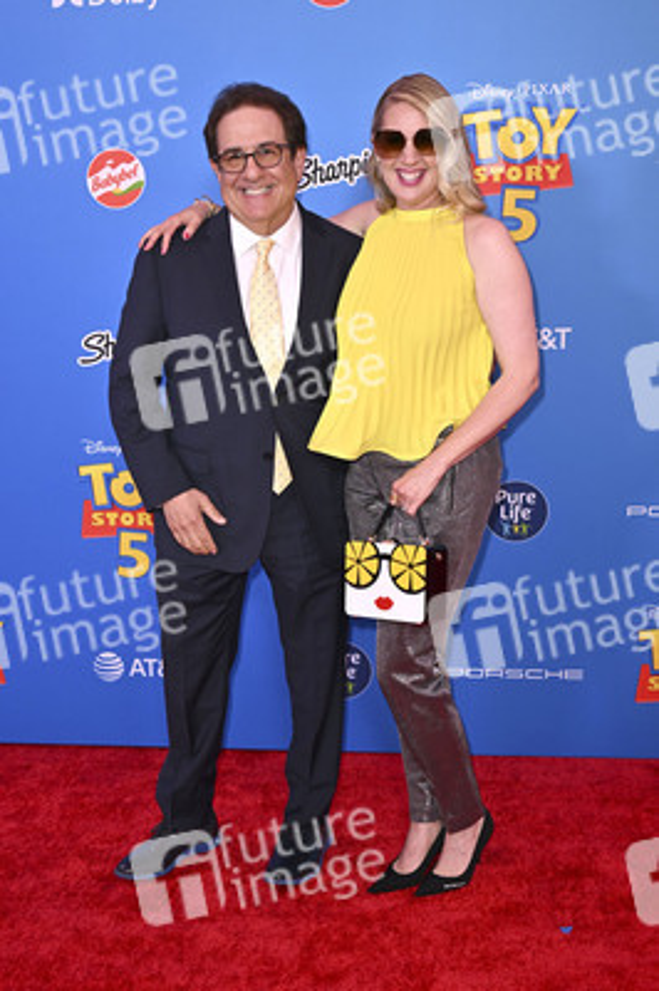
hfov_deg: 29.8
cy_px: 496
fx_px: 1238
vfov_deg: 43.6
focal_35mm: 45
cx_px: 330
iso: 1250
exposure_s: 1/250
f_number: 6.3
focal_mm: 45
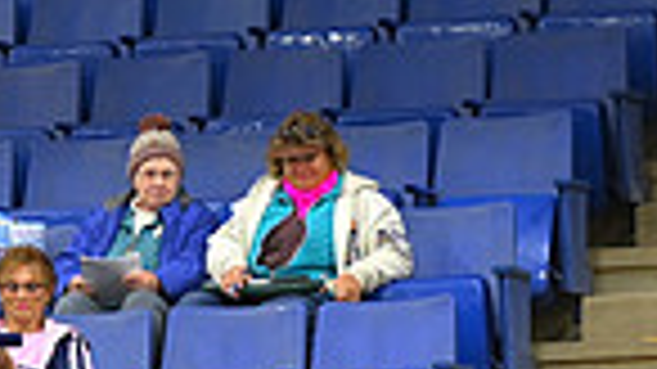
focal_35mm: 467
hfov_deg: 4.6
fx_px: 8133
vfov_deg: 2.6
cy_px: 790
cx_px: -261
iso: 2500
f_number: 2.8
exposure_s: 1/320
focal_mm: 112
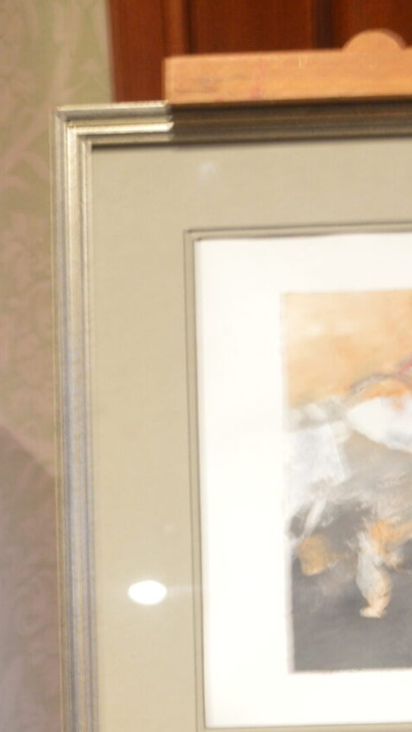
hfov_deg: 12.3
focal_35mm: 98
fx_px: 1903
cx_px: 346
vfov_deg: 21.0
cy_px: 755
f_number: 4.2
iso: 800
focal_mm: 26
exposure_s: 1/10
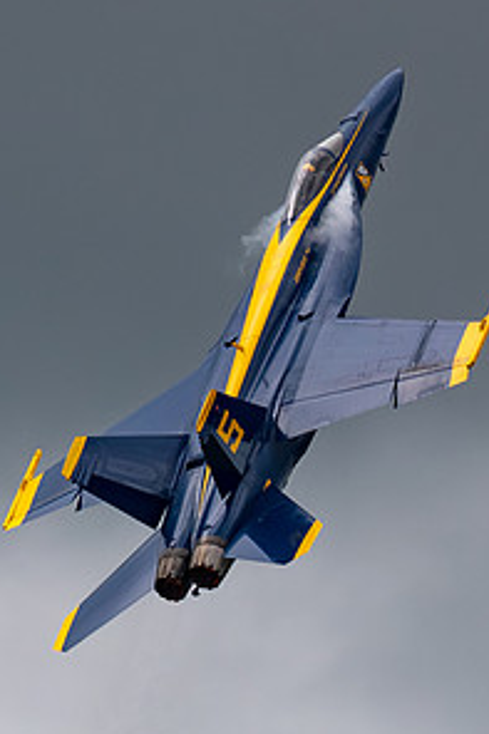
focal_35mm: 999
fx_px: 20377
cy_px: 727
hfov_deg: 1.4
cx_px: 240
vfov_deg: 2.1
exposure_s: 1/6400
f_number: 5.6
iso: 640
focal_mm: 240
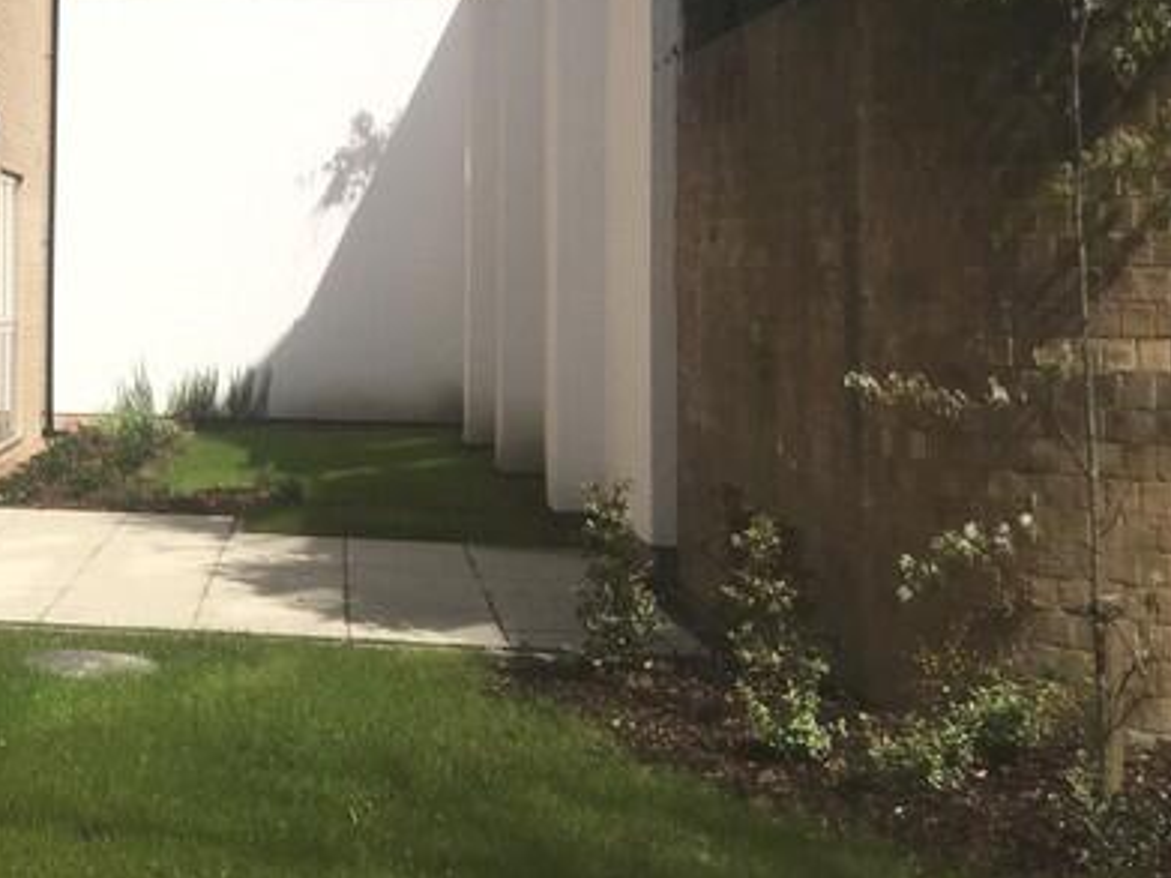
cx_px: -210
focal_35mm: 76
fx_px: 2570
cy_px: 219
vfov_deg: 19.2
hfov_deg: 23.6
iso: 25
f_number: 2.2
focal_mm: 4.15
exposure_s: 1/1923
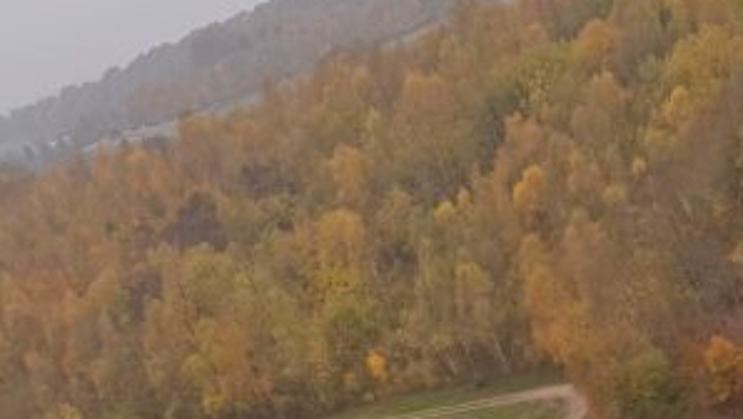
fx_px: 1439
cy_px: 661
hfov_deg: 28.1
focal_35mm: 73
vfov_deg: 15.1
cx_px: 633
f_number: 1.7
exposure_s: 1/141
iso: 40
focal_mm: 4.2
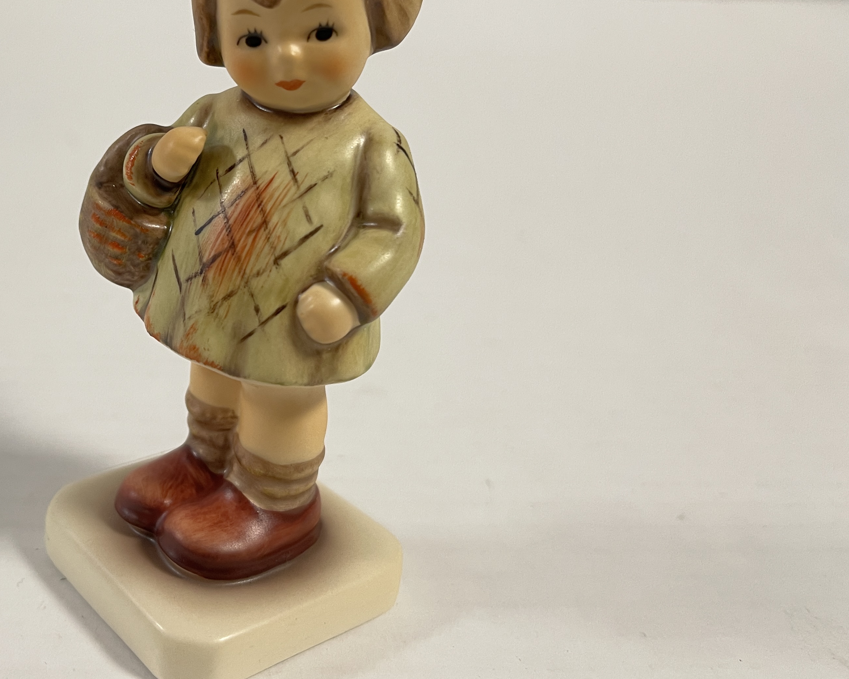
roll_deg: -4.9
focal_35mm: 38
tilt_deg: -20.0
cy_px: 242
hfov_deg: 46.0
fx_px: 955
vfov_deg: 38.8
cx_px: 198
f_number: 1.6
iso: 80
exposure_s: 1/50
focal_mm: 5.1
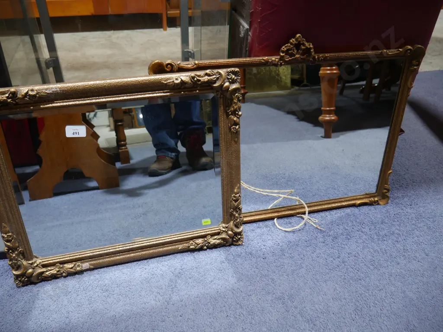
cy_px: 166
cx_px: 222
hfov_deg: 63.4
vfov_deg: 49.7
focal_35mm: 28
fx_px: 358
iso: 320
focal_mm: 14
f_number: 3.5
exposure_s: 1/60
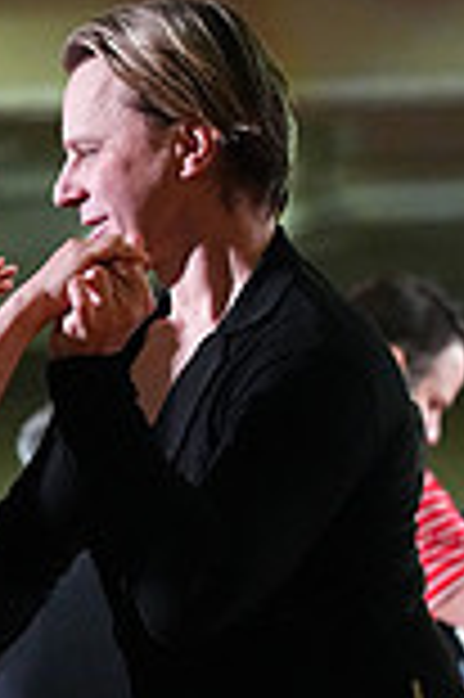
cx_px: -97
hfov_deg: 2.6
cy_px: 964
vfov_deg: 3.9
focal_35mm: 529
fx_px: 10249
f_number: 5
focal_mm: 141
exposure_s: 1/400
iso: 8000
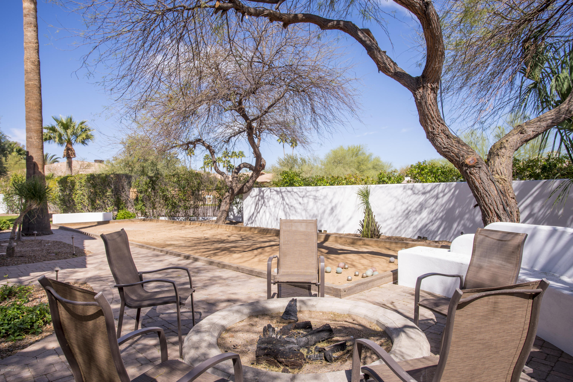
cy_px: 191
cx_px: 286
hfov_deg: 73.7
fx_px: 382
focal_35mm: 24
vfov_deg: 53.1
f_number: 8
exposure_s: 1/400
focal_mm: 24
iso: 200
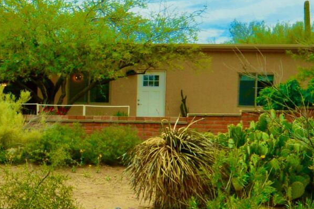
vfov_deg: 15.9
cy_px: 133
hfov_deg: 20.9
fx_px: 750
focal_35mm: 86
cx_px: -122
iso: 800
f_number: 20
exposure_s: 1/400
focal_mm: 17
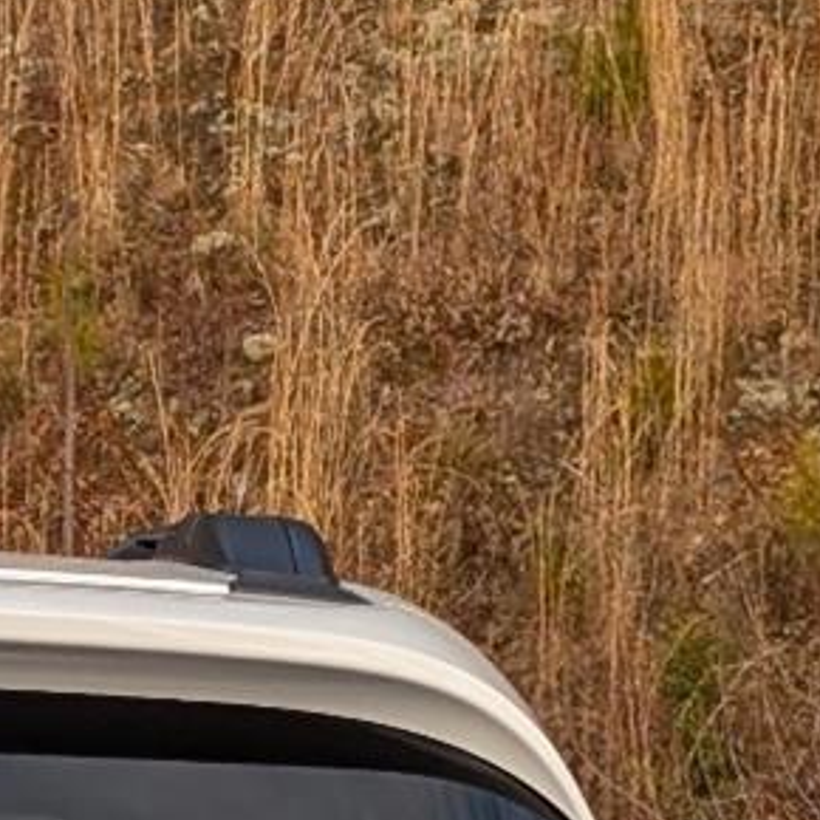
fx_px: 6405
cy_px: 1566
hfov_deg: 7.2
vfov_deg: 7.1
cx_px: -481
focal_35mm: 239
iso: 22
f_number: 1.68
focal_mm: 6.9
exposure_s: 1/769
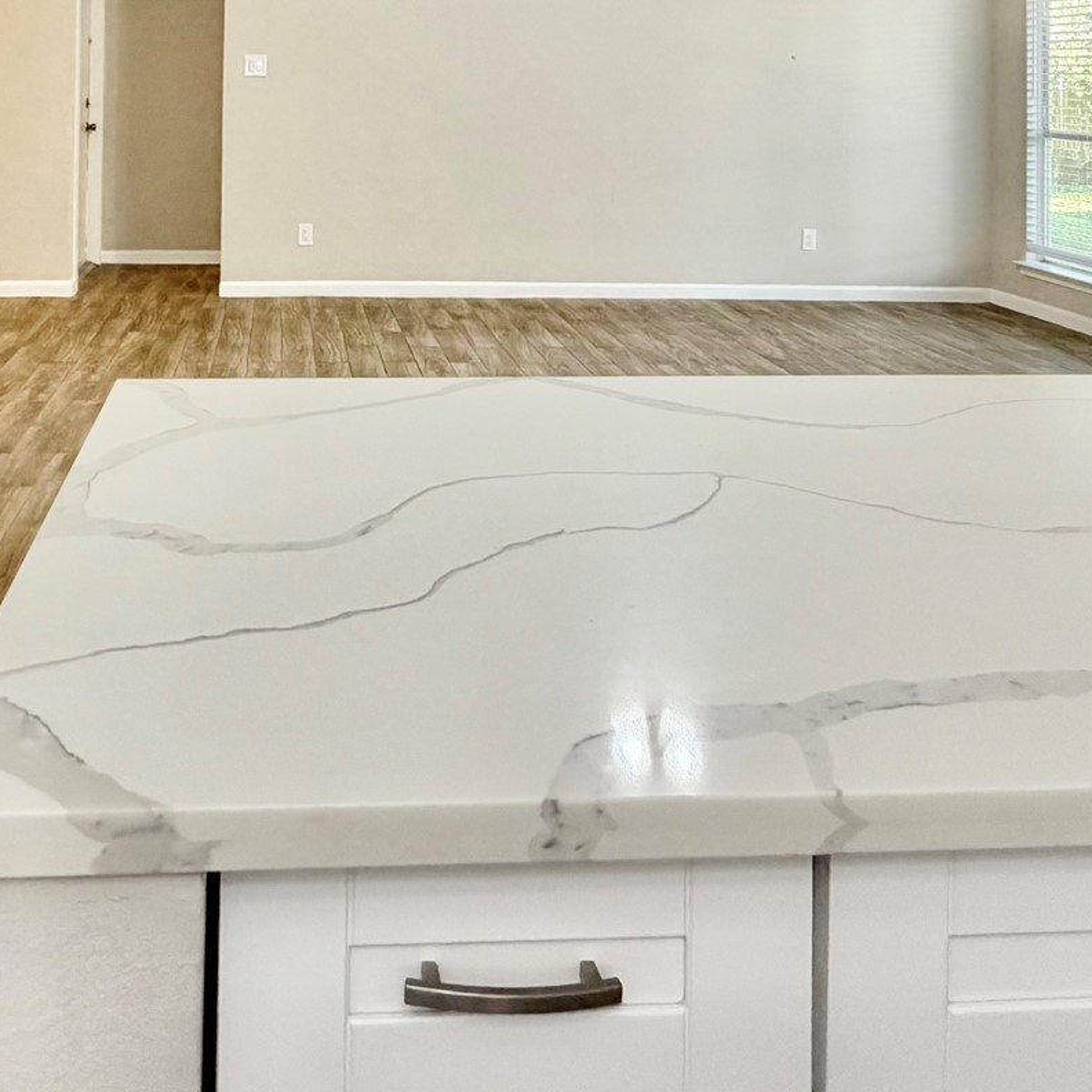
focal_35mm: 32
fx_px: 1142
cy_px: 66
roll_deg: +0.9
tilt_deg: -0.6
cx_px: 356
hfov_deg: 50.1
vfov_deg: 45.2
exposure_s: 1/60
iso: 250
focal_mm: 2.22
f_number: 2.2
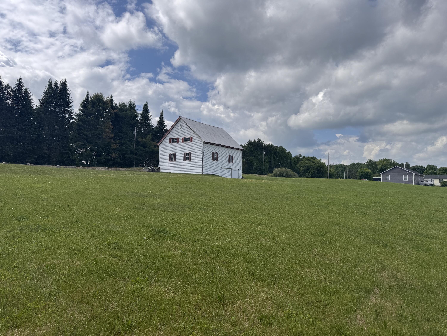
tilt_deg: +2.0
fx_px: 310
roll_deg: -1.7
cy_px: 168
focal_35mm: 24
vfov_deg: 56.8
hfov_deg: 71.6
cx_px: 224
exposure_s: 1/7092
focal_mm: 6.76
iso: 80
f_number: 1.78
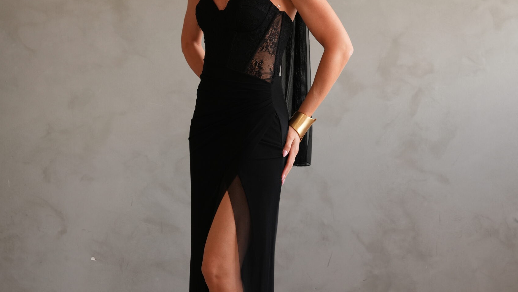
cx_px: 261
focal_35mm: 89
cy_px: 134
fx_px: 1229
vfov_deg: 13.5
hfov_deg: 23.8
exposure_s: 1/80
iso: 500
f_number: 5
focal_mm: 56.3
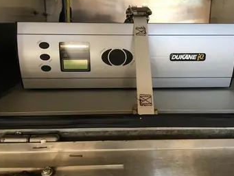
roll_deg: -0.3
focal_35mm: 34
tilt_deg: -13.6
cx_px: 129
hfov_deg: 53.8
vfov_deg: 41.8
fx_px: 230
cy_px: 84
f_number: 2.2
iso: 50
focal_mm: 4.15
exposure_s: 1/30
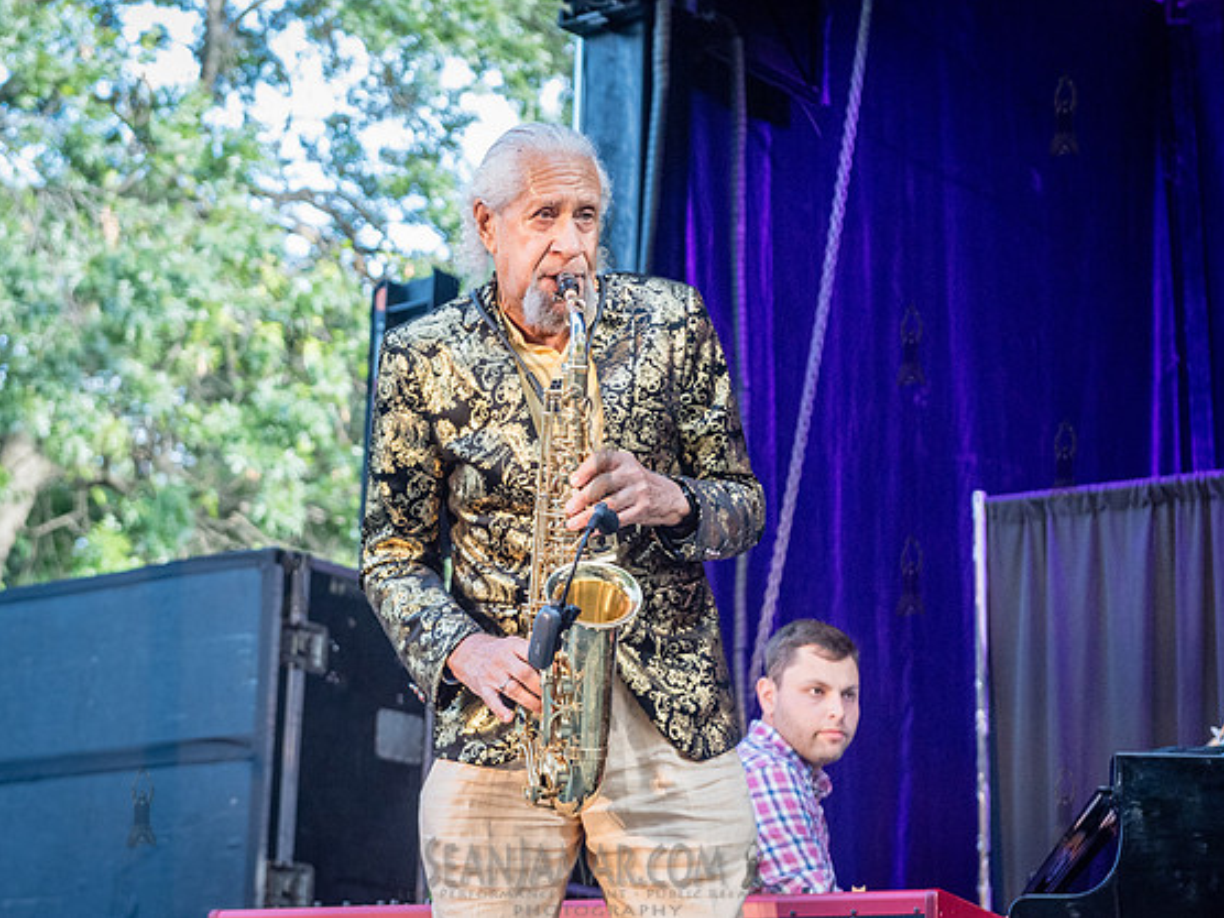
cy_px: 410
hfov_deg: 23.2
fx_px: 2970
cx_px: 476
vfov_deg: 17.6
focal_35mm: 84
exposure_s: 1/640
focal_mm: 70
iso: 2500
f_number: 4
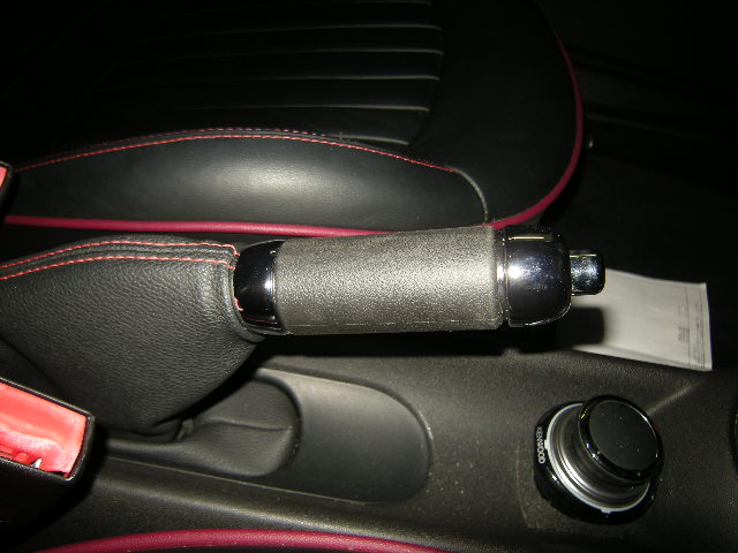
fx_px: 597
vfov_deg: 49.7
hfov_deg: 63.4
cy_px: 276
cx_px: 369
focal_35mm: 28
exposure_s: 1/60
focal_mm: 4.7
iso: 64
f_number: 2.8
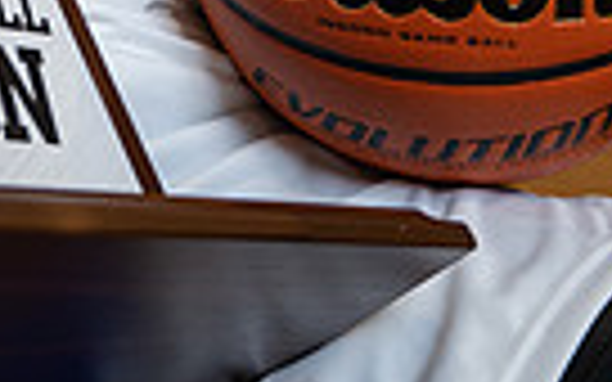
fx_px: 1918
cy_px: -575
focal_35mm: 115
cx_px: 58
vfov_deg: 9.8
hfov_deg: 17.8
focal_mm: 34
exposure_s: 1/125
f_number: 4
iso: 400
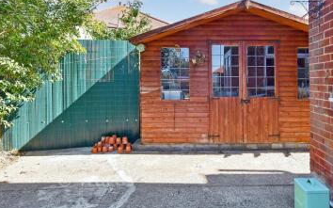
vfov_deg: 47.1
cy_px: 77
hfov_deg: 69.6
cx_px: 203
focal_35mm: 26
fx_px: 236
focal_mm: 13
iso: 1000
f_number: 9
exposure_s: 1/800
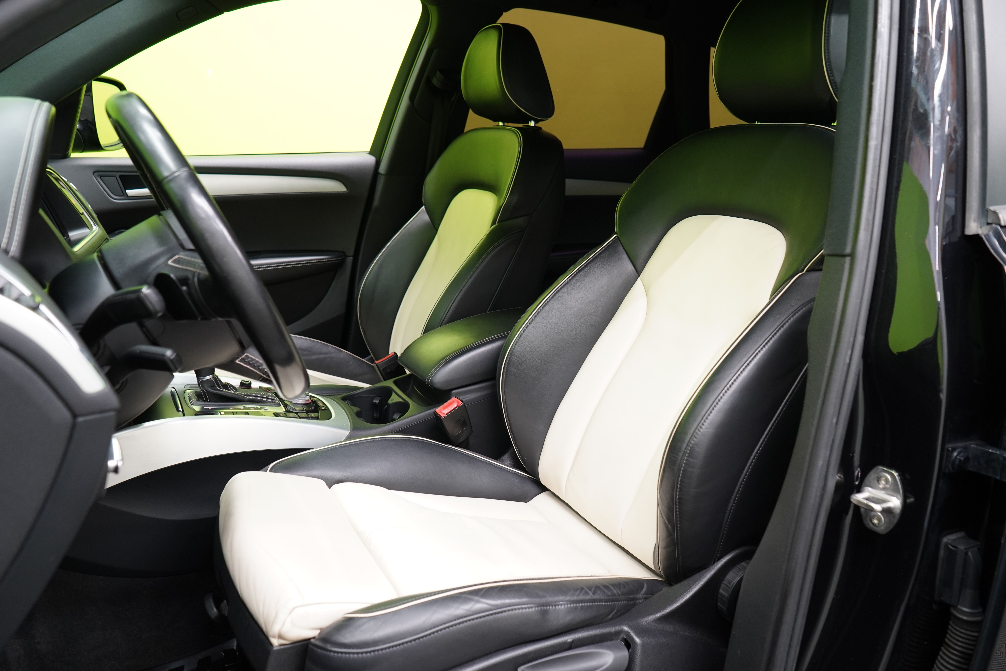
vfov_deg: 46.4
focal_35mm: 28
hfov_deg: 65.5
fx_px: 782
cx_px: 503
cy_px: 336
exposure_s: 1/30
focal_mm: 28
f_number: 5
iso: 1600
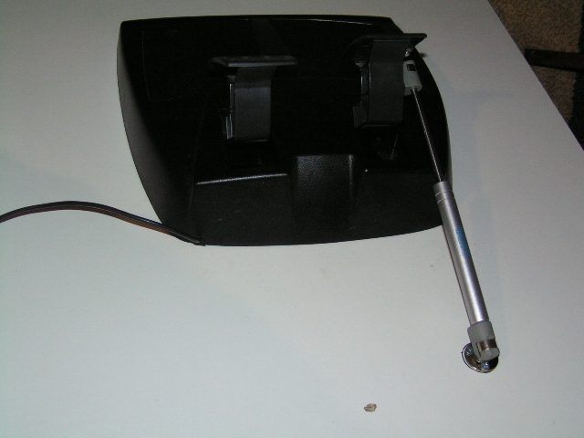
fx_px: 827
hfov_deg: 38.9
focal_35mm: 49
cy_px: 219
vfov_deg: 29.7
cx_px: 292
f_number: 3.2
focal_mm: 8.2
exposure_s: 1/60
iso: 200
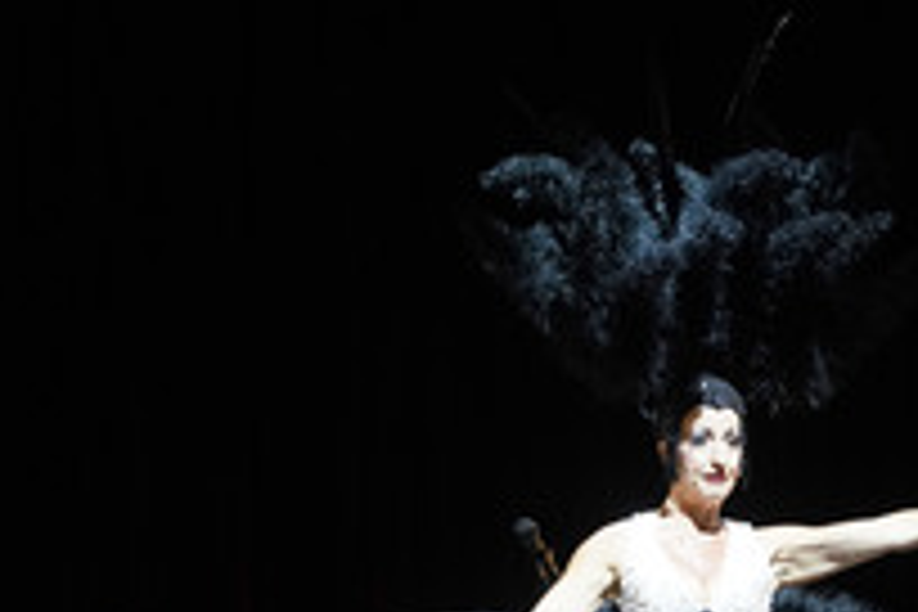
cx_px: 718
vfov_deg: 4.6
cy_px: 662
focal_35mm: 298
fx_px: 7598
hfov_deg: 6.9
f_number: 5.6
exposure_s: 1/400
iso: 2500
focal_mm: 135
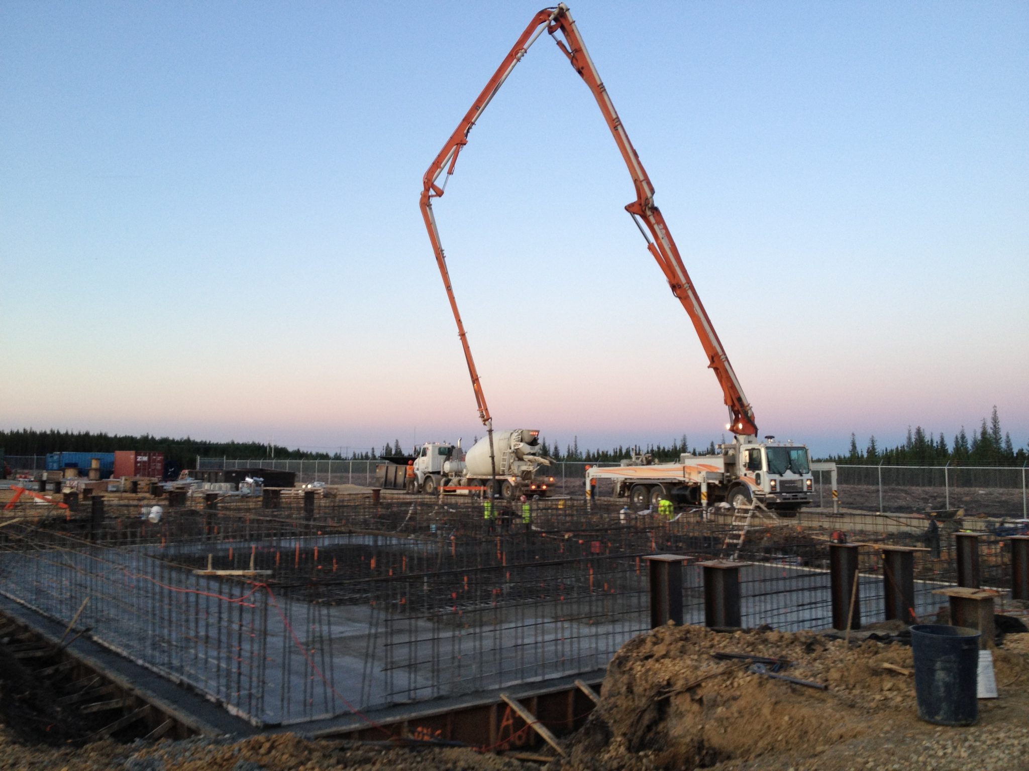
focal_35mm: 35
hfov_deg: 52.6
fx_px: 1040
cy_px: 386
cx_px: 514
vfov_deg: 40.7
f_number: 2.4
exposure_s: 1/60
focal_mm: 4.28
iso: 64
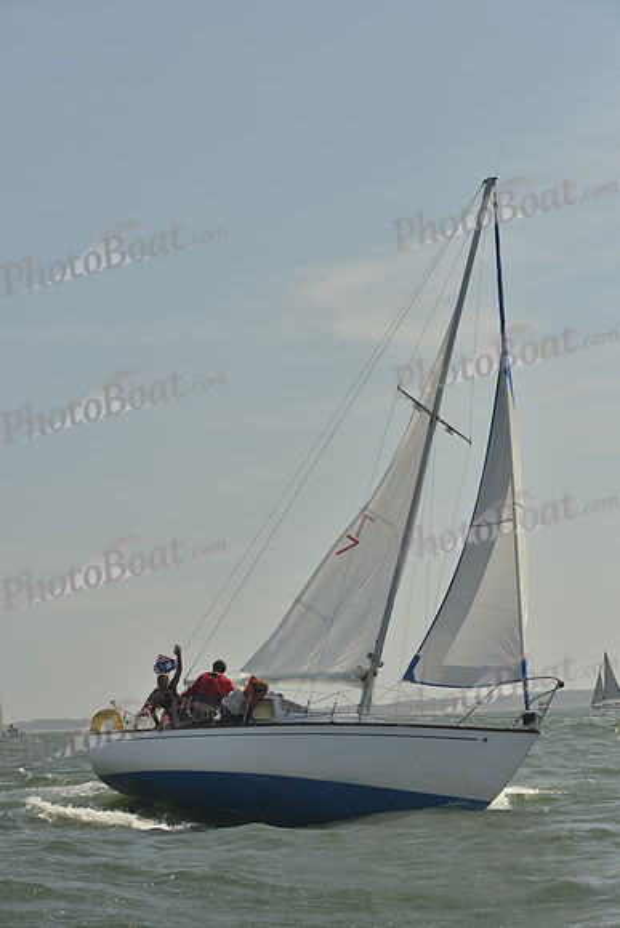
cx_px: 310
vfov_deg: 28.8
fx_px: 1807
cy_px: 464
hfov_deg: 19.5
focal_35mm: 70
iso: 200
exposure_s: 1/1250
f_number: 9
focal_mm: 70
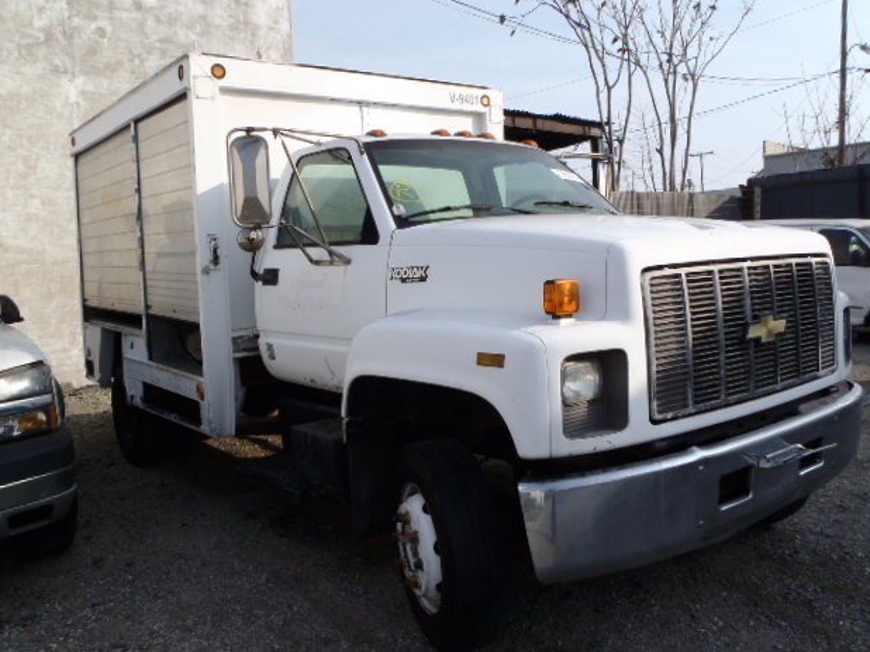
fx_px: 729
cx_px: 435
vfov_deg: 48.2
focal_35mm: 29
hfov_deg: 61.7
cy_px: 328
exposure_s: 1/400
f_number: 4.5
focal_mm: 5
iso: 80
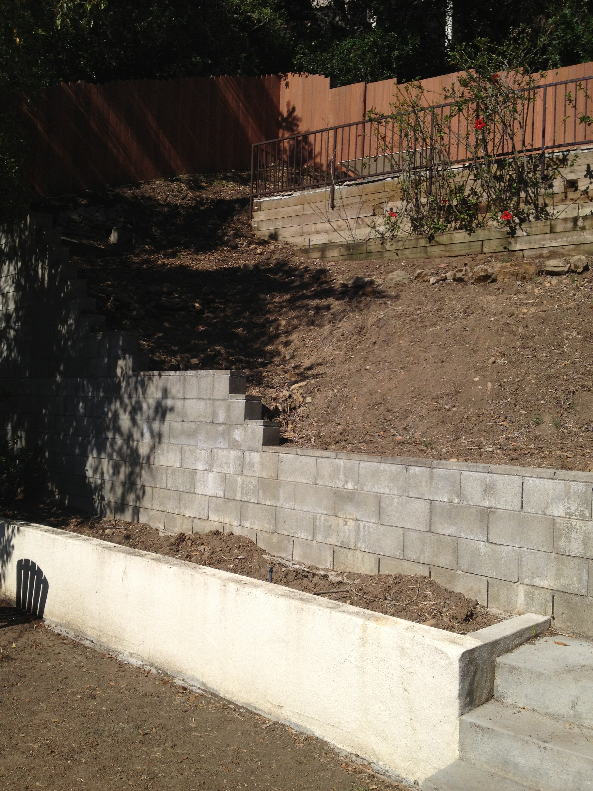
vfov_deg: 52.6
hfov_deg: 40.7
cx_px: 296
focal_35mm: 35
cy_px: 396
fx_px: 799
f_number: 2.4
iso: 50
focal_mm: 4.28
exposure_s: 1/2762
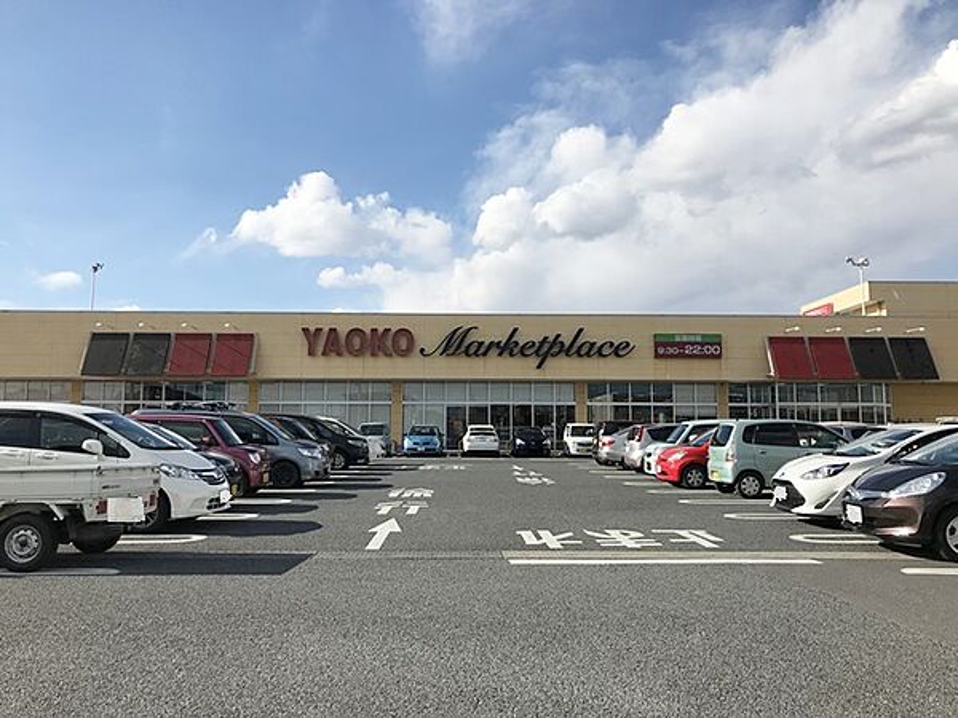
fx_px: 775
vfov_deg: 49.7
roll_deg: +0.4
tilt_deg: +6.0
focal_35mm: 28
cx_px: 479
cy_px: 359
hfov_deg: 63.4
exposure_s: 1/4167
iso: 20
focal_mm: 3.99
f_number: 1.8
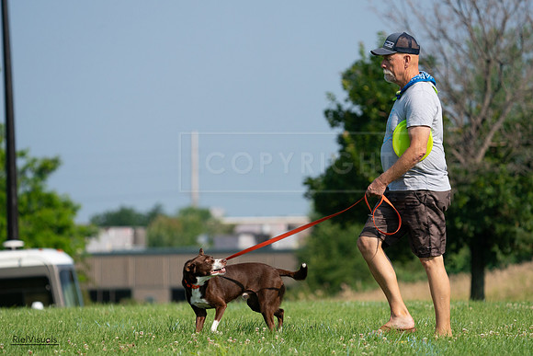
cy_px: 178
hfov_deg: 6.9
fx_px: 4442
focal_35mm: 300
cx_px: 266
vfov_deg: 4.6
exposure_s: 1/4000
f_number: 5.6
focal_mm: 300
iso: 800
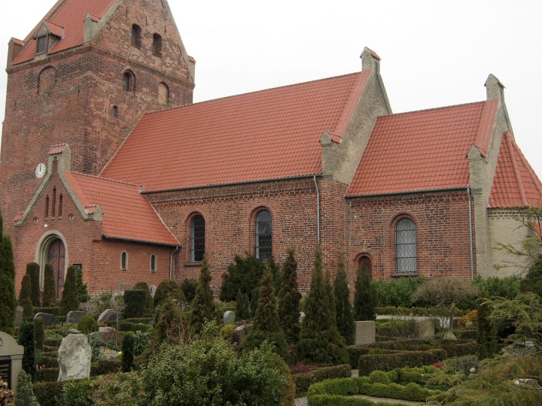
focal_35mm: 45
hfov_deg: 42.1
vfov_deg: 32.1
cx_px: 275
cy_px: 165
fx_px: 705
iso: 50
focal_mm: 7.5
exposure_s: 1/132
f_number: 4.3
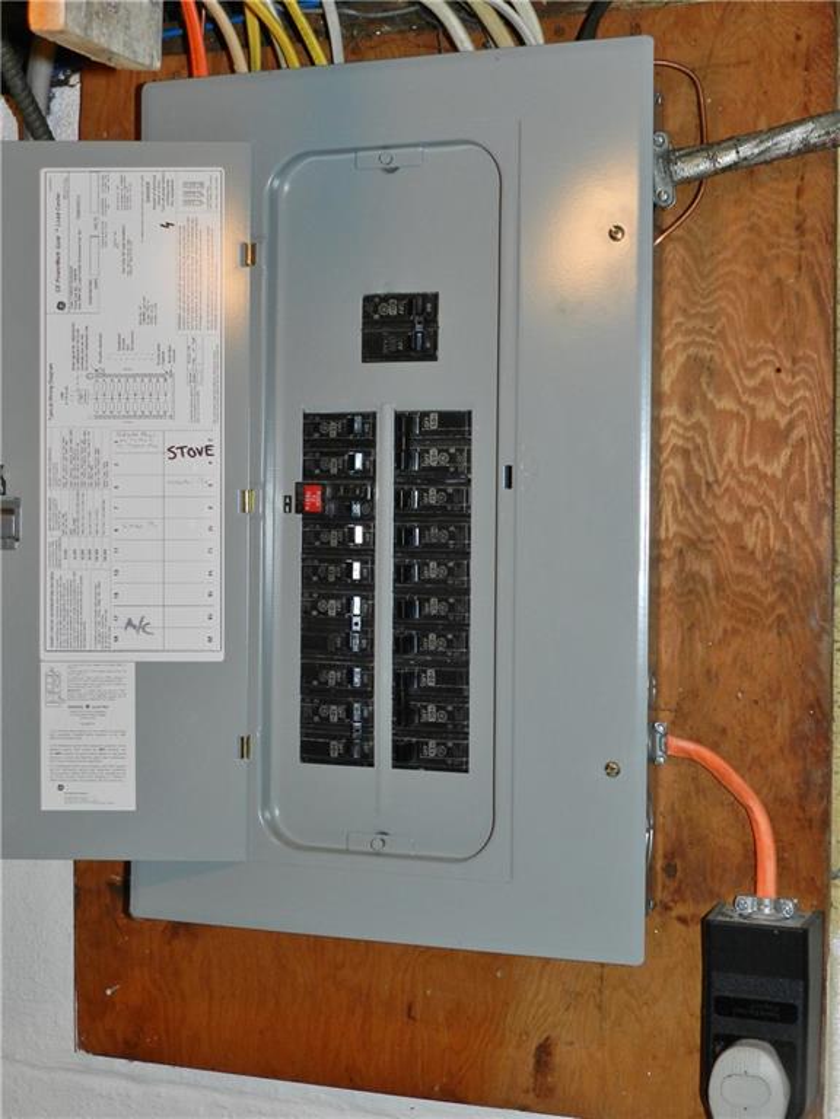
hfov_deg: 27.5
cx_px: 420
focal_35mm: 53
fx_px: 1715
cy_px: 560
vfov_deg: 36.2
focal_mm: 9.4
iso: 200
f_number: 4.4
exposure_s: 1/30
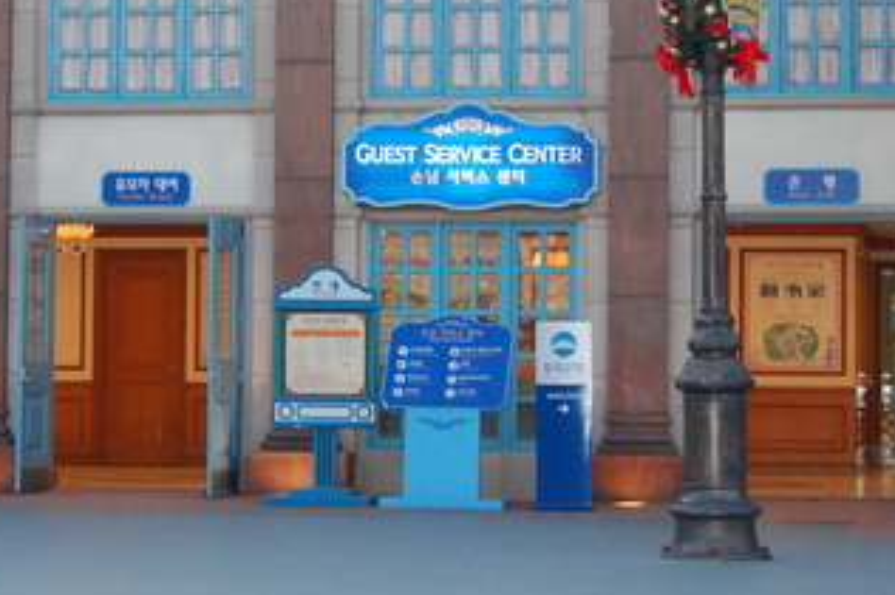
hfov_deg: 16.3
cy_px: 186
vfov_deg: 10.8
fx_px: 3129
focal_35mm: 126
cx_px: 404
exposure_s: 1/60
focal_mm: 38
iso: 1250
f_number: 5
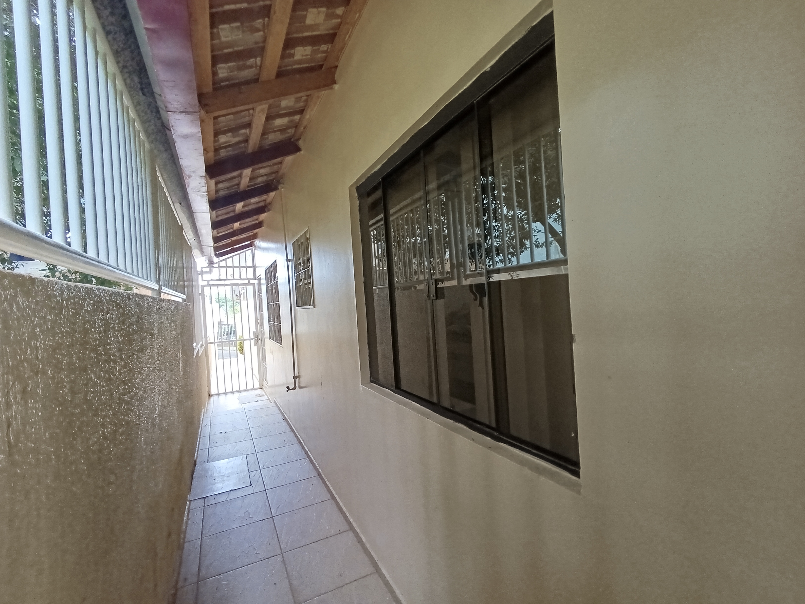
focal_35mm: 16
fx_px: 372
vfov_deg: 78.1
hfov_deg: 94.5
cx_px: 402
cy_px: 302
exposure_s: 1/60
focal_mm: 1.65
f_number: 2.2
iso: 160
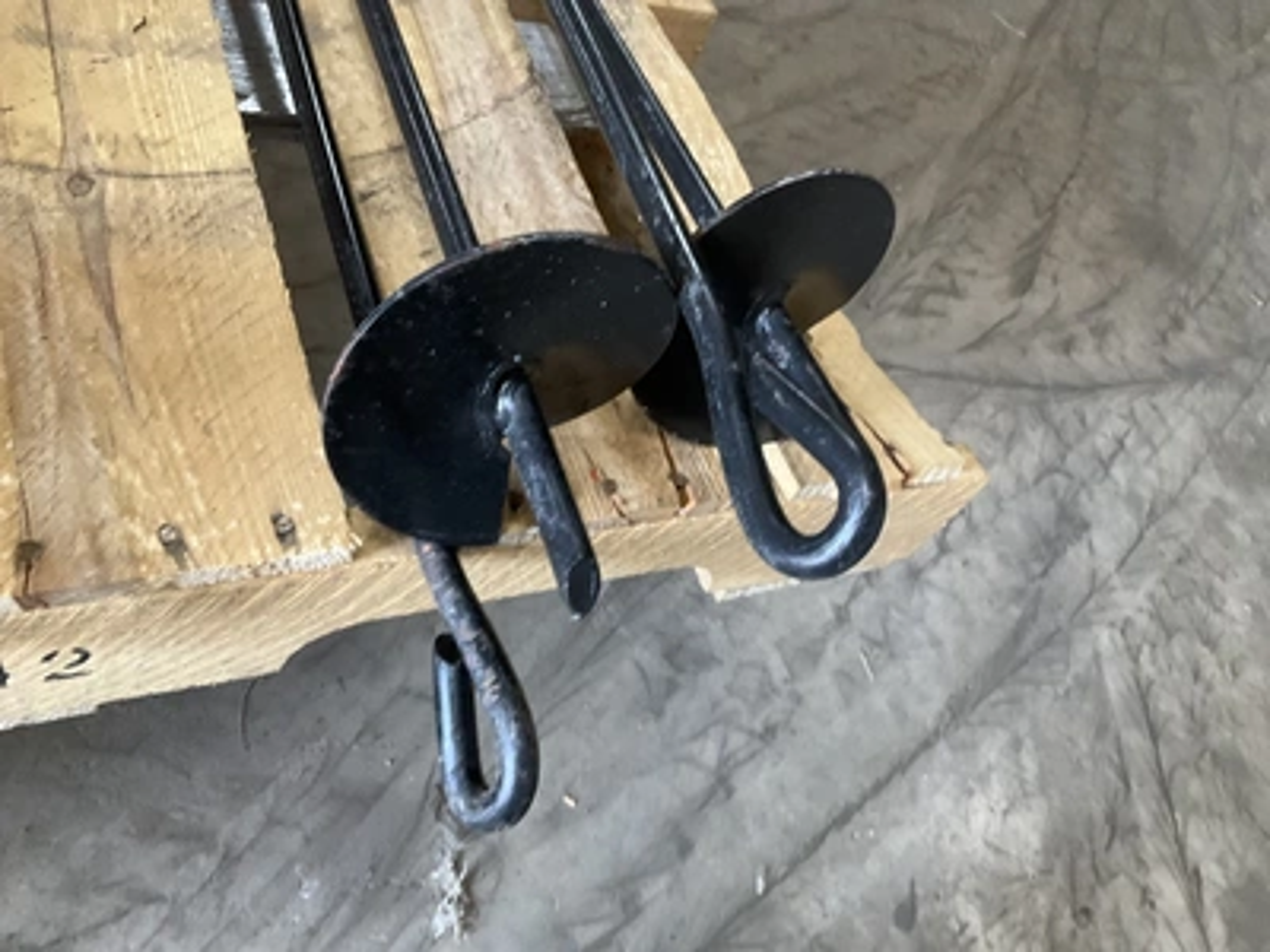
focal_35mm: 29
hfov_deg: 61.7
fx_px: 1064
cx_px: 635
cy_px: 476
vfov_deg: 48.2
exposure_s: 1/60
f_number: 1.8
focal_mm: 3
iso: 100
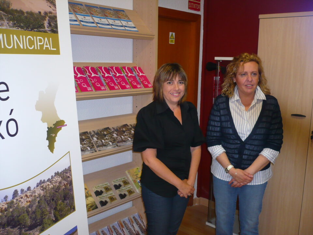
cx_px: 156
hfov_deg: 52.6
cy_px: 118
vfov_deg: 40.7
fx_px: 316
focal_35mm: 35
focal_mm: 5.8
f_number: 2.8
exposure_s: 1/30
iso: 125
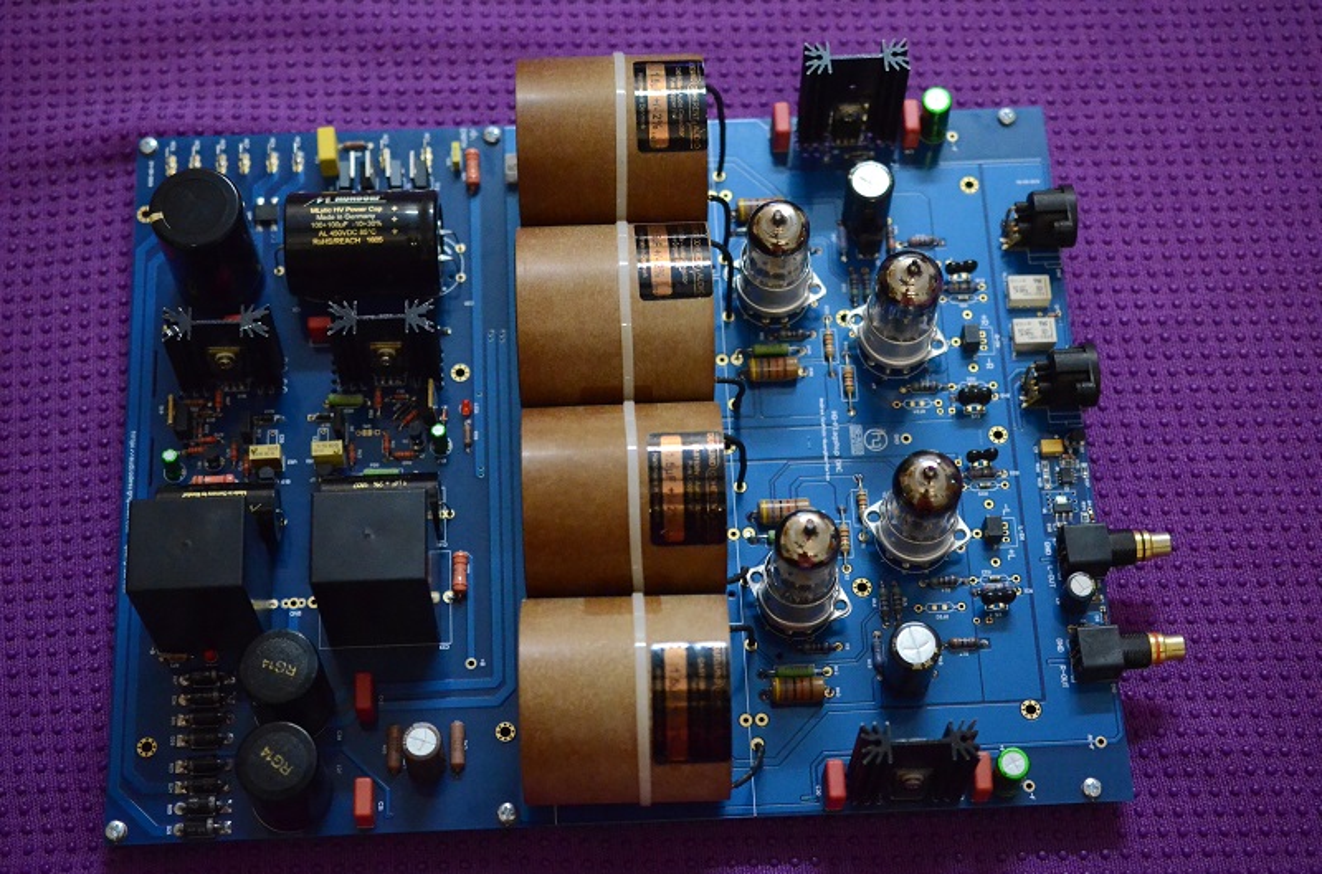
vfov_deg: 22.5
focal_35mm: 60
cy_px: 437
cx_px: 661
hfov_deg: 33.5
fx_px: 2198
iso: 6400
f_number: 2.8
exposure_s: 1/320
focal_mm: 40
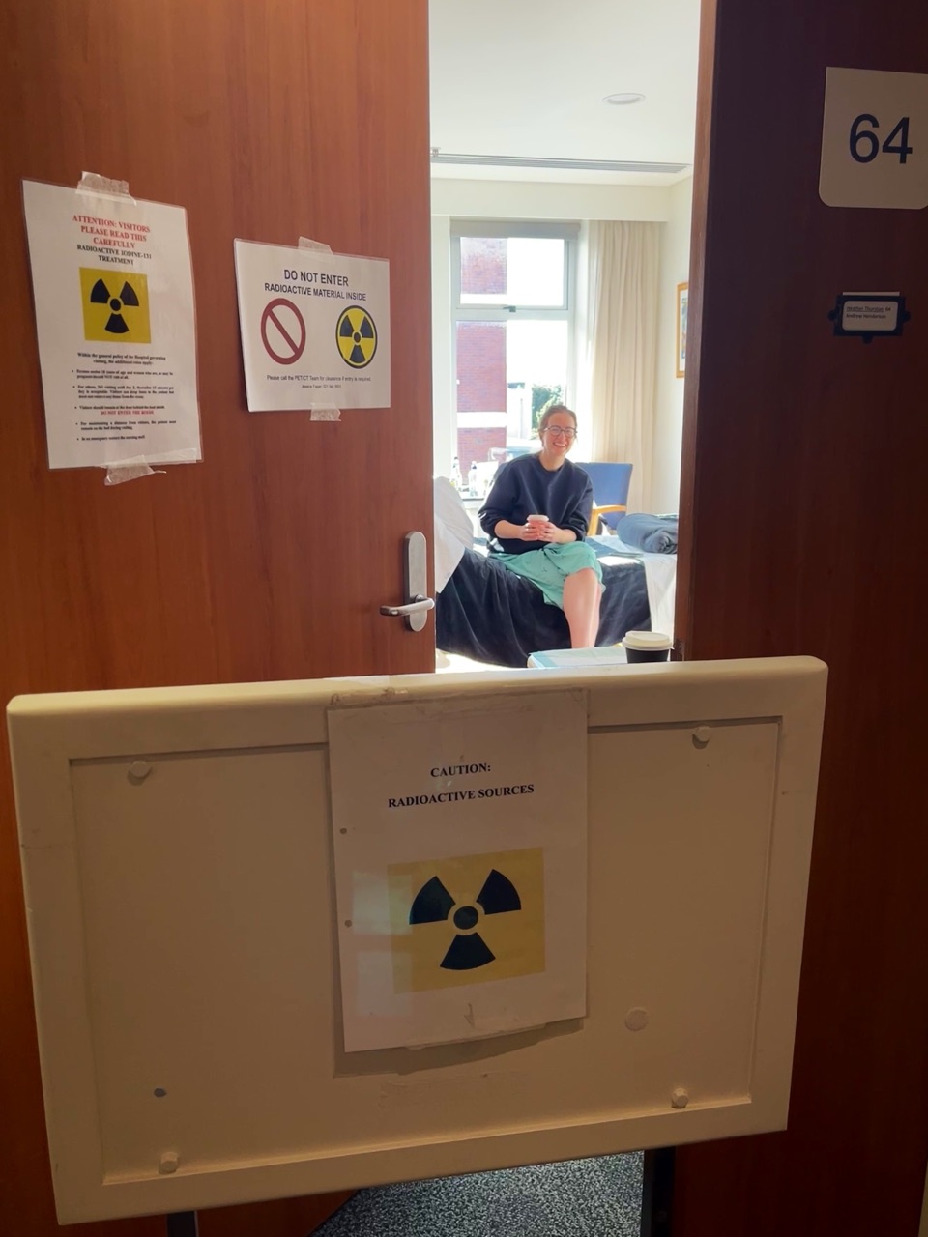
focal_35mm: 26
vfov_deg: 67.3
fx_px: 929
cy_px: 618
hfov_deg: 53.1
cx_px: 464
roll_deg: -0.3
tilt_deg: -13.1
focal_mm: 5.1
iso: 40
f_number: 1.6
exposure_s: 1/100
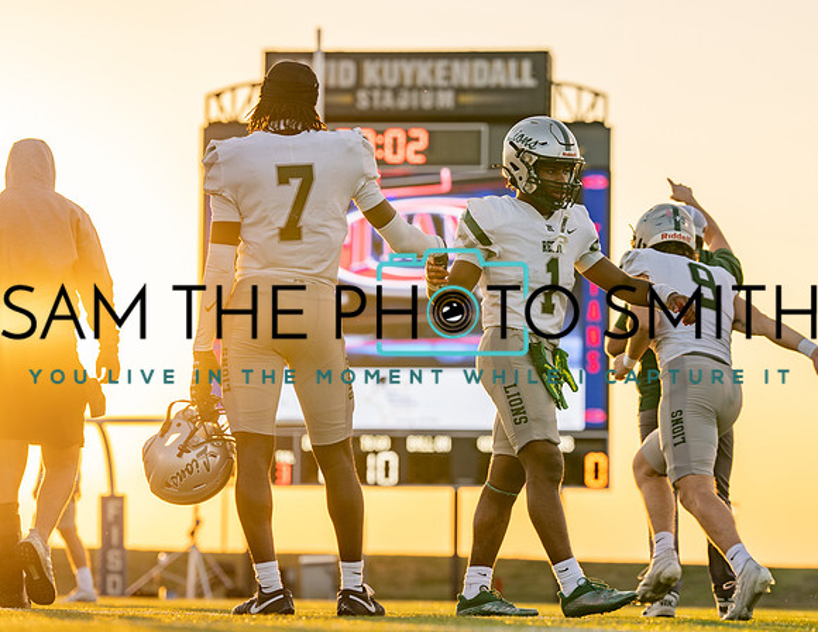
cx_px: 481
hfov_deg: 13.1
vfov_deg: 10.2
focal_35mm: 149
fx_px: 3557
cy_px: 295
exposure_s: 1/400
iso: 100
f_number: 3.5
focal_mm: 122
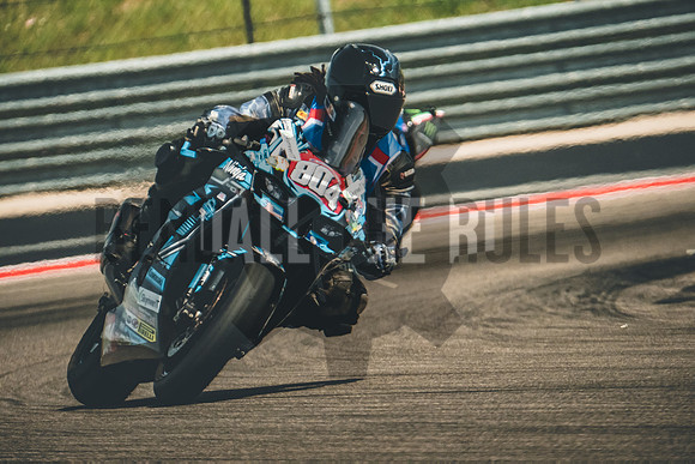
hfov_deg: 3.4
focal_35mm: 600
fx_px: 11586
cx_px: 348
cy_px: 232
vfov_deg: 2.3
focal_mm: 400
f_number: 5.6
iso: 1250
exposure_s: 1/2500
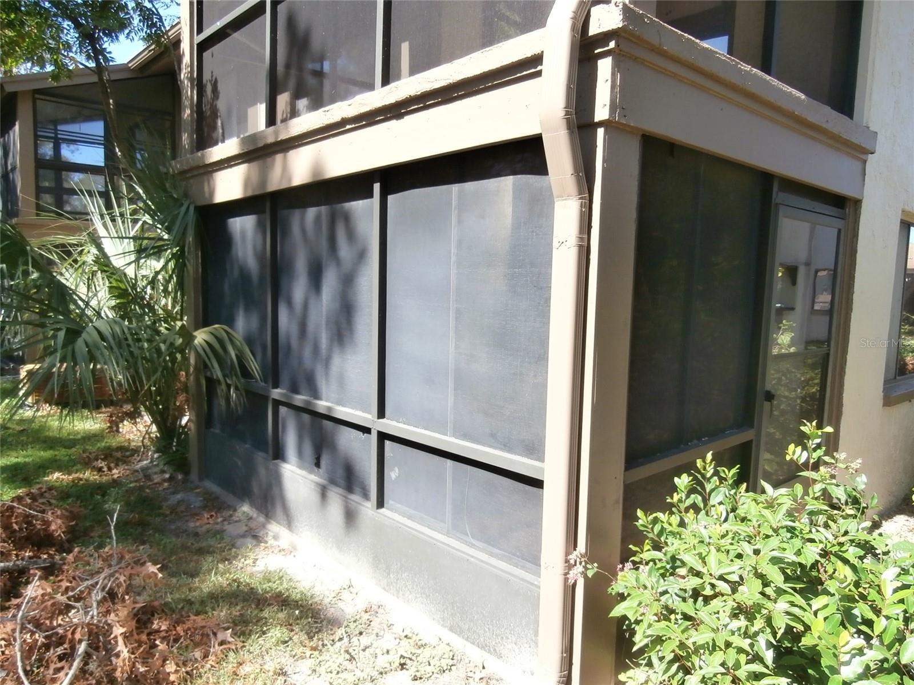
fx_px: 634
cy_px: 342
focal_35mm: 24
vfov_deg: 56.8
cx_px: 457
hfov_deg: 71.6
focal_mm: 4.2
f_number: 3
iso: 100
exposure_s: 1/320
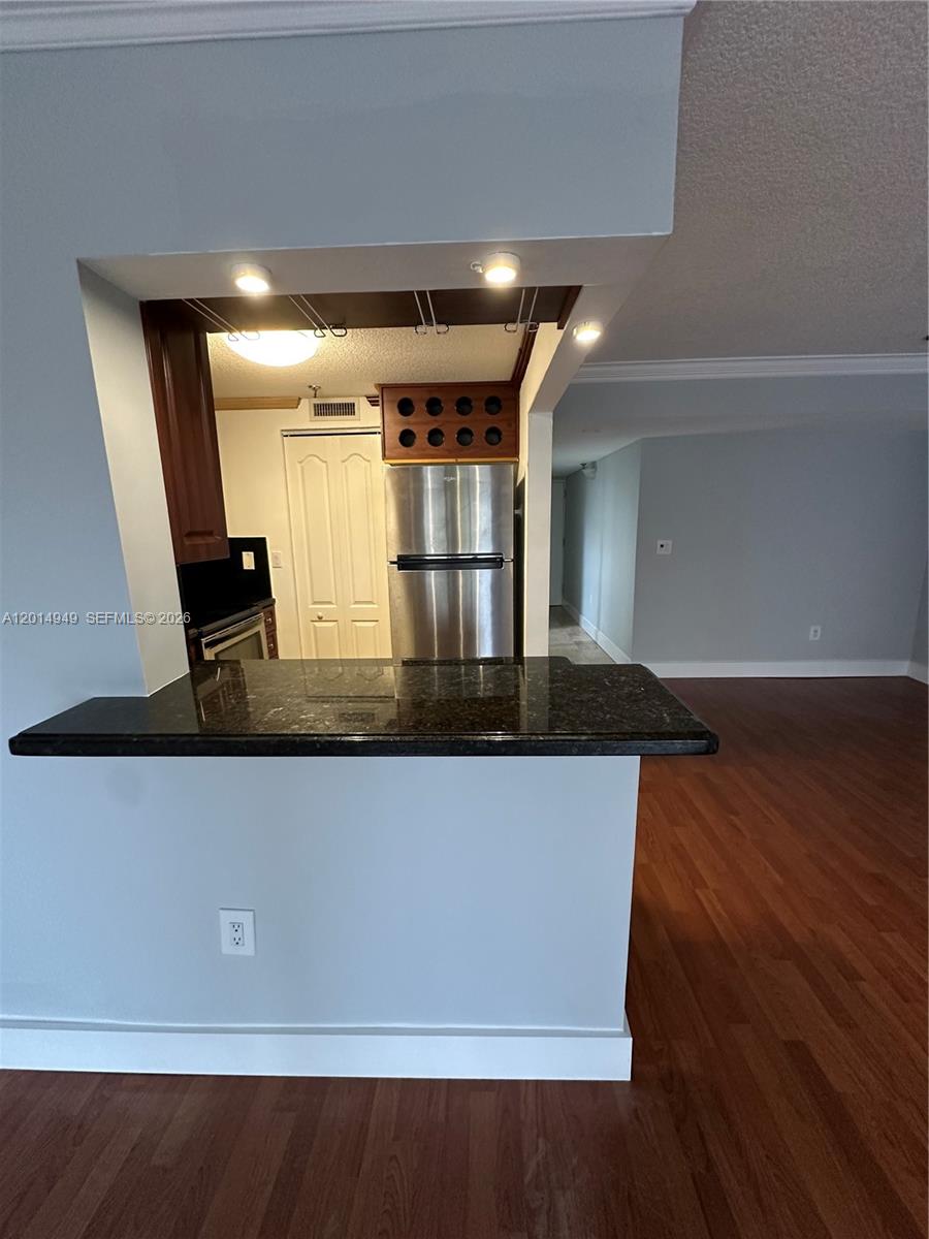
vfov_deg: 102.1
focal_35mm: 14
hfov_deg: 85.7
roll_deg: +1.2
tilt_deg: -8.9
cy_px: 620
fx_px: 501
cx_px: 464
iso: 320
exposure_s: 1/60
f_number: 2.2
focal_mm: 2.22
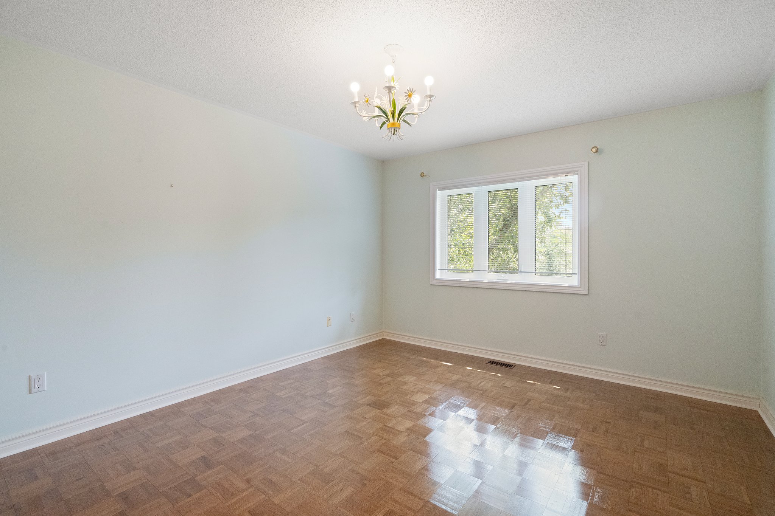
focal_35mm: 16
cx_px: 388
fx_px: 344
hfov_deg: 96.7
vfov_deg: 73.7
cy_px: 258
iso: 6400
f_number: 9
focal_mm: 16
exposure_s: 1/30
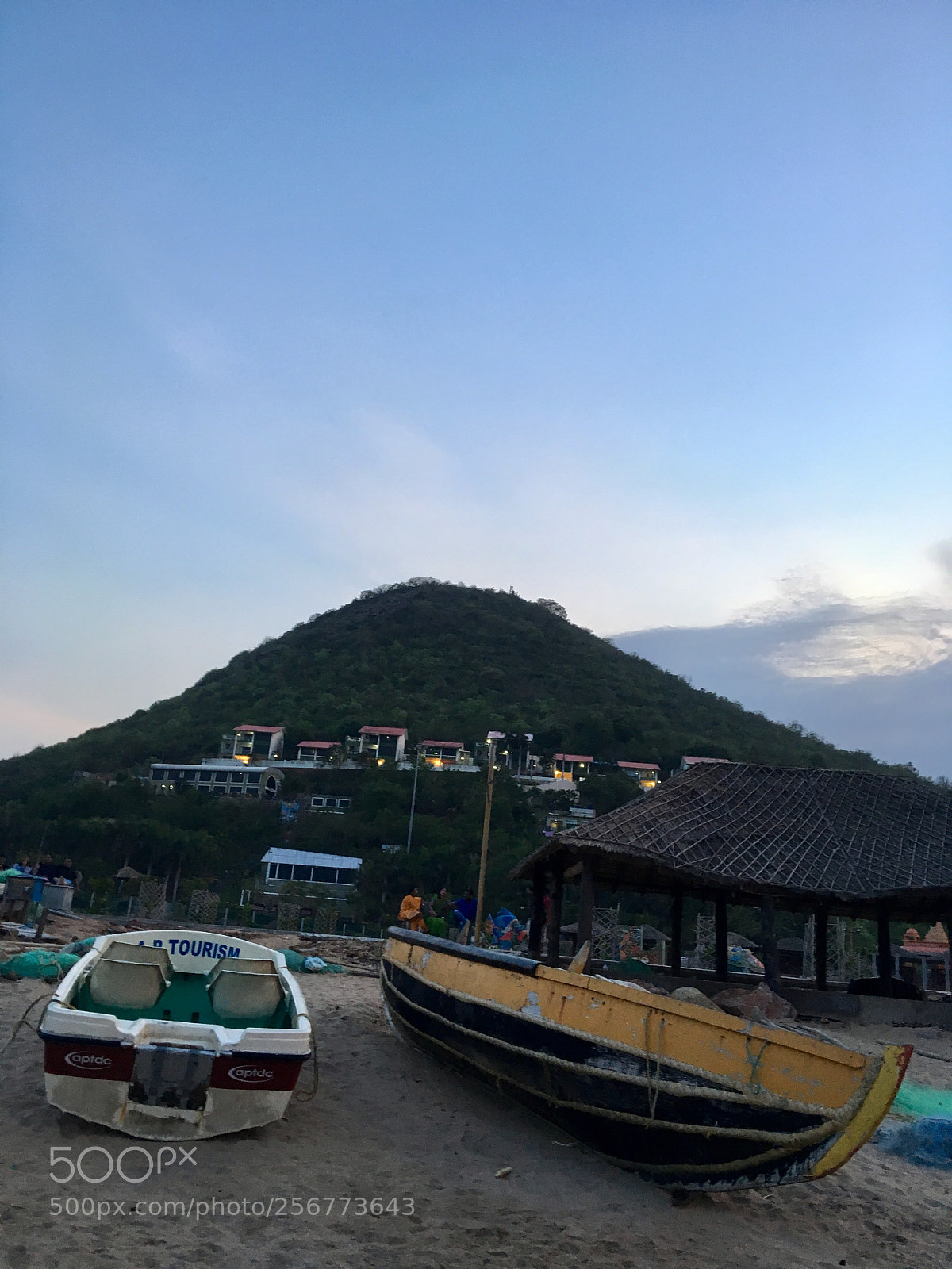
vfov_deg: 61.7
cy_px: 634
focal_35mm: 29
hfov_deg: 48.2
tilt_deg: +18.2
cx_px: 476
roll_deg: -5.7
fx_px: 1063
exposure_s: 1/33
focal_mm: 4.15
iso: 80
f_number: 2.2
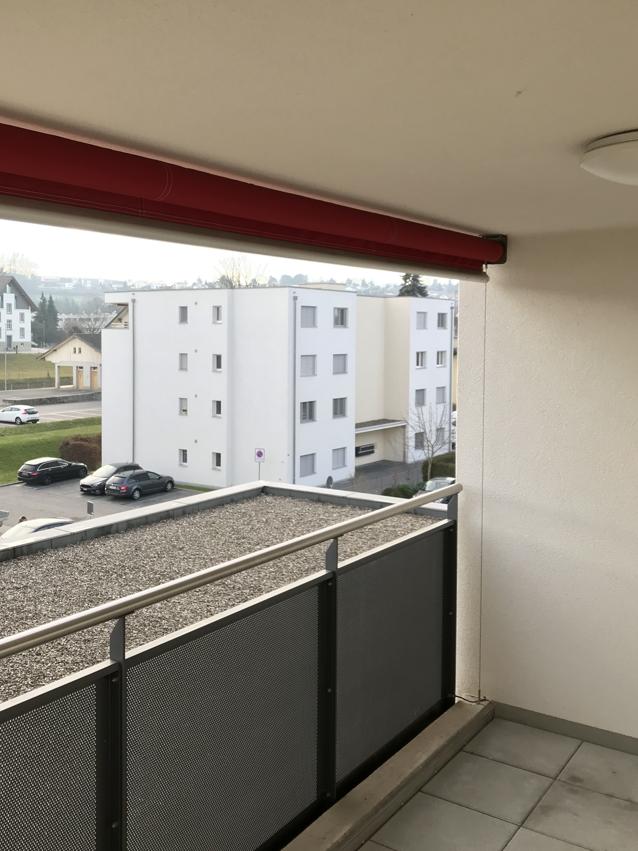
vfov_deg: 52.5
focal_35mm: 35
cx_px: 274
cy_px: 383
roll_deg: -0.8
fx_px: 860
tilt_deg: -2.6
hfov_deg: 40.6
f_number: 1.8
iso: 20
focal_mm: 3.99
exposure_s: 1/182
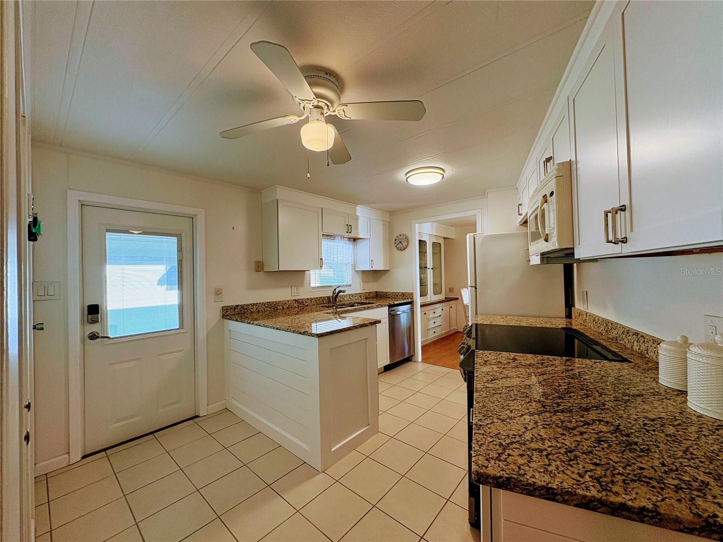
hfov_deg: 102.1
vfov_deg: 85.7
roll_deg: +1.2
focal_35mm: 14
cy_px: 271
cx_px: 362
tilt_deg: +0.8
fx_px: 292
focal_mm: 2.22
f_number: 2.2
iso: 125
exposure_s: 1/120
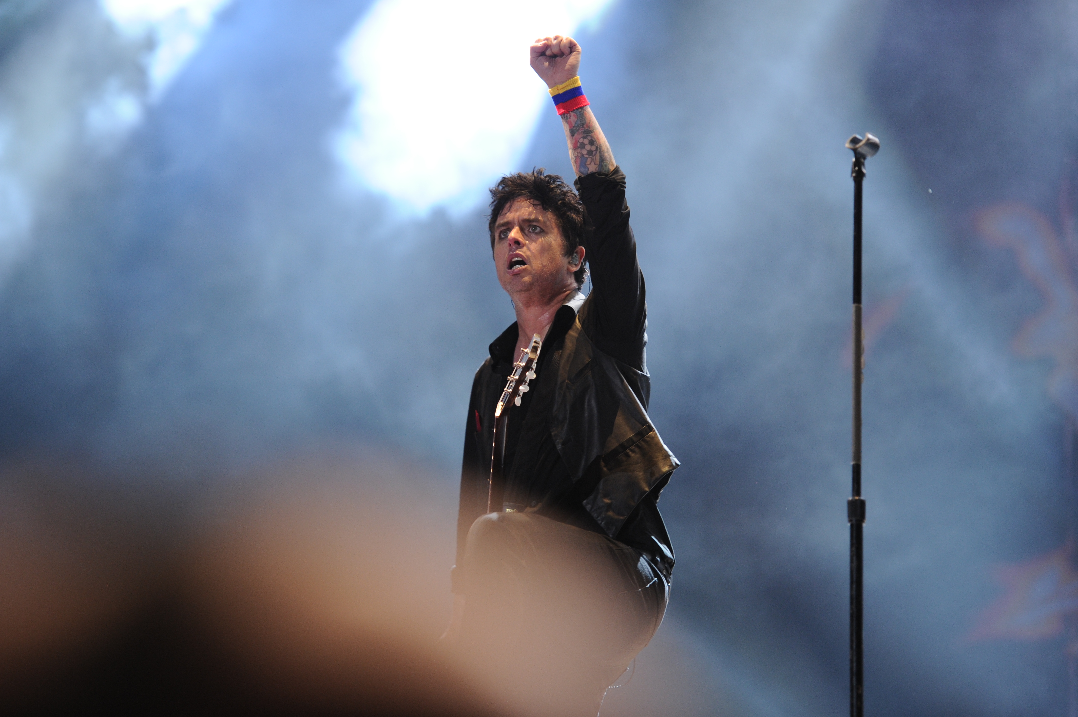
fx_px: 3741
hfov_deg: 16.4
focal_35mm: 125
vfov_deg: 11.0
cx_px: 539
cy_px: 358
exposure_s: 1/250
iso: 1600
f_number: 2.8
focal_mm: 125
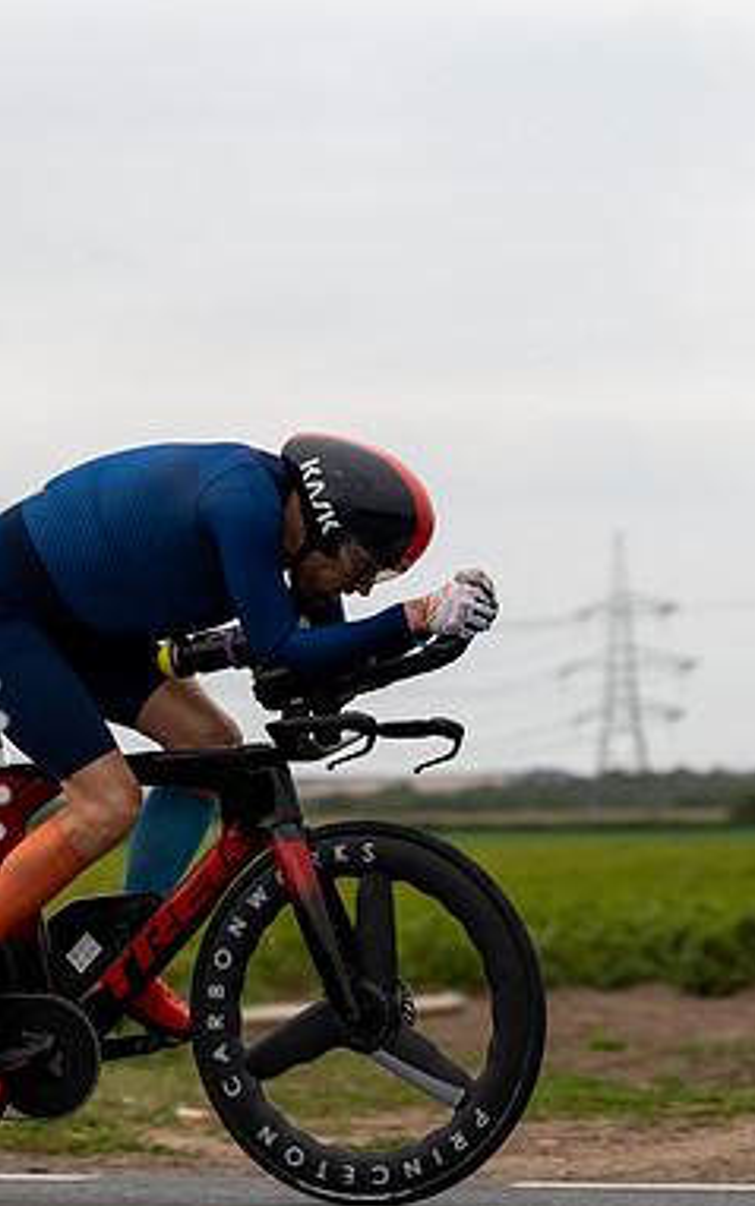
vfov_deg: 16.1
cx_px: 205
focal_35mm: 130
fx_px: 4277
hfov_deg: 10.1
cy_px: 601
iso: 800
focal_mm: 84
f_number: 3.2
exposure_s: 1/1000
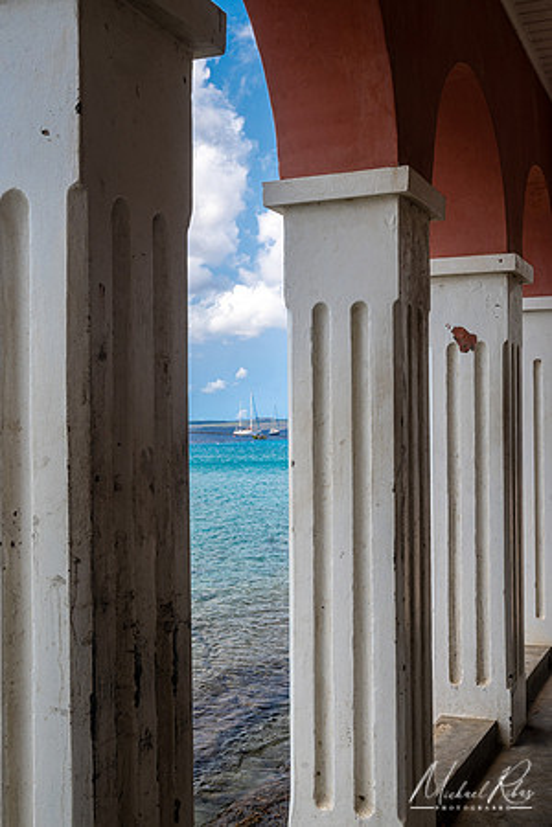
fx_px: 966
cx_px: 276
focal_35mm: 42
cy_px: 414
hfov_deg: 31.9
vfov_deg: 46.4
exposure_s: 1/80
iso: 100
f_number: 13
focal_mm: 28
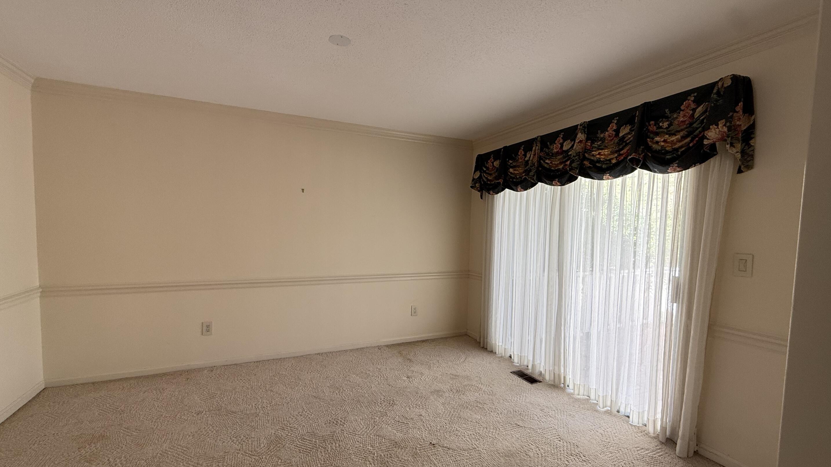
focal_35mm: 16
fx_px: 353
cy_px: 250
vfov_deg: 67.0
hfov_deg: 99.4
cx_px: 417
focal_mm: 2.22
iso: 100
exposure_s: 1/99
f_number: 2.2
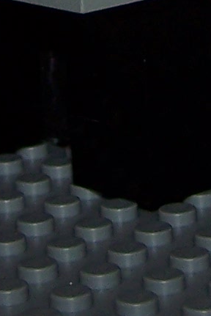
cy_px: -211
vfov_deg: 8.5
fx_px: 2071
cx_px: 182
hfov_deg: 5.8
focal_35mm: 236
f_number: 2.8
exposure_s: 1/60
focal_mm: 6.3
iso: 80
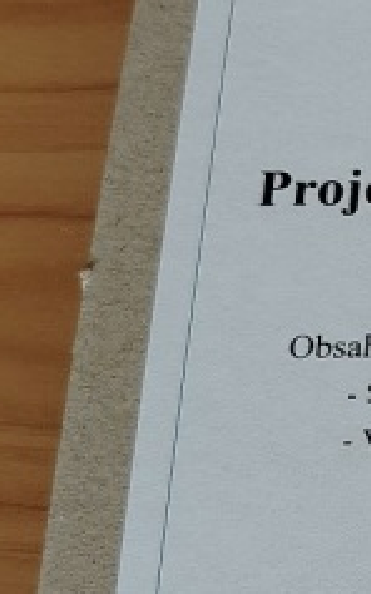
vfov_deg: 16.0
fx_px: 2088
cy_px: 526
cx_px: 920
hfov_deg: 9.0
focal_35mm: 129
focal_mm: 5.25
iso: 525
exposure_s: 1/50
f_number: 1.75
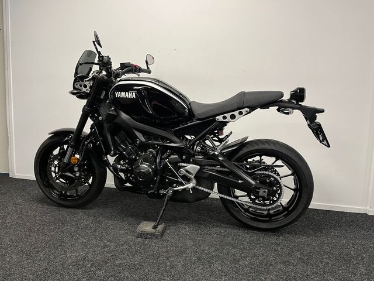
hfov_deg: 67.3
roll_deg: -2.1
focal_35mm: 26
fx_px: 281
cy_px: 140
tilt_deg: -6.4
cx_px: 187
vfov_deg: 53.1
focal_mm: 5.1
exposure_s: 1/50
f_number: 1.6
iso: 100
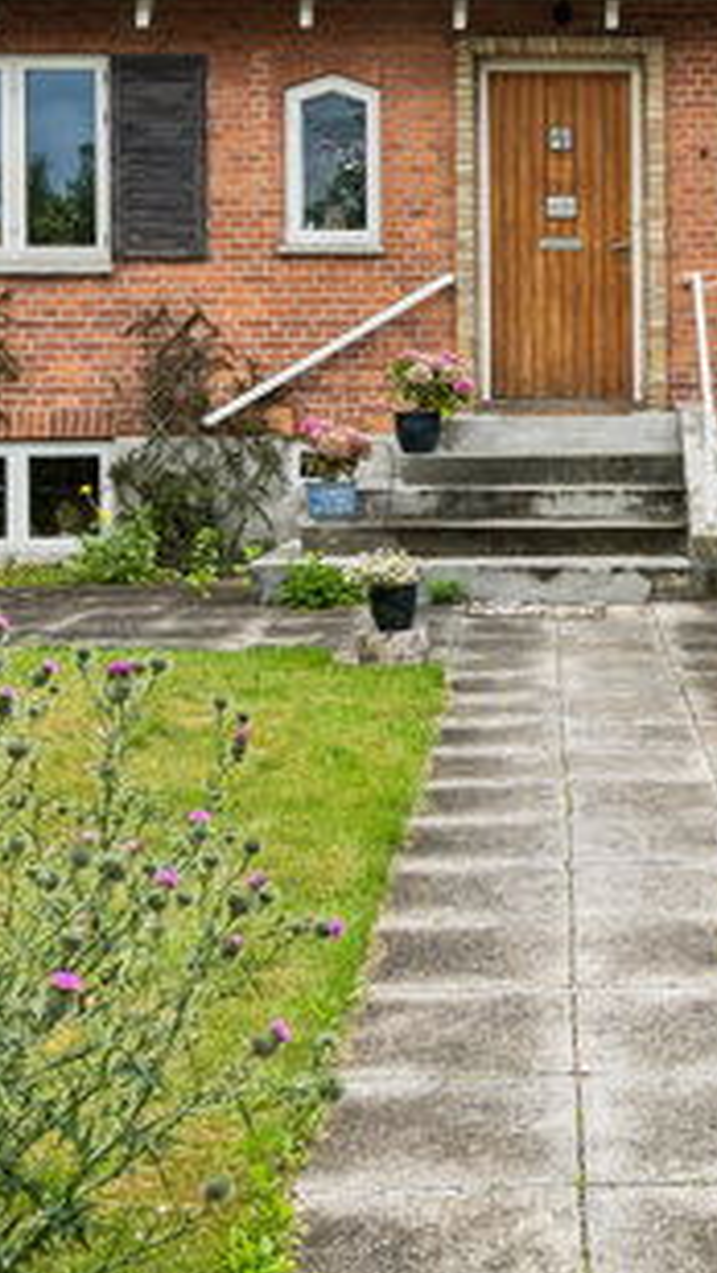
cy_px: 295
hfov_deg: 20.7
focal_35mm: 57
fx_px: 1925
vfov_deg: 35.7
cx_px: 639
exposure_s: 1/125
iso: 400
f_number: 13
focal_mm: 21
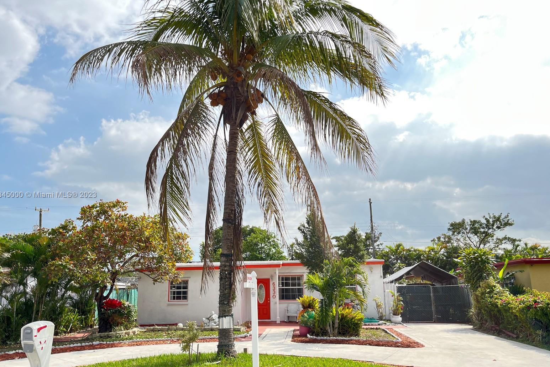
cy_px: 195
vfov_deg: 46.4
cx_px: 267
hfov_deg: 65.5
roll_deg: +1.9
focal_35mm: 28
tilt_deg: +11.6
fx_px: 428
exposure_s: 1/1129
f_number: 1.6
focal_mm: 5.1
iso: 50
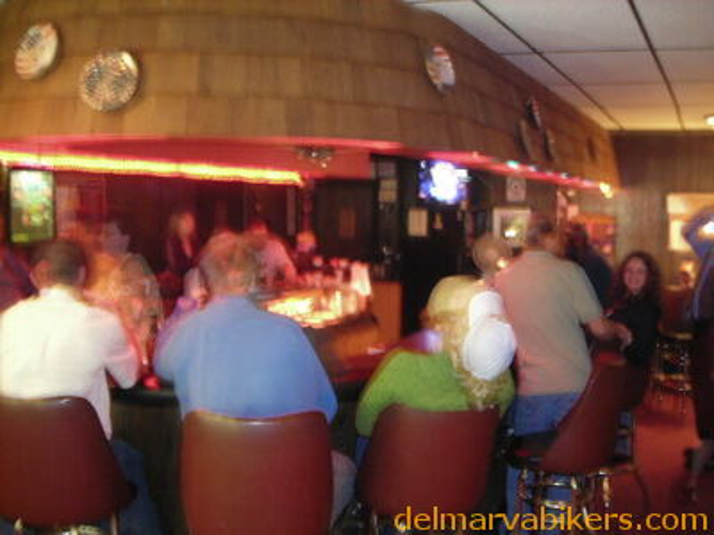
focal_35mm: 38
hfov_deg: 49.0
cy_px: 268
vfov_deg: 37.7
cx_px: 357
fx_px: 784
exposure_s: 2
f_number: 3.2
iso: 200
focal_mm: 6.3
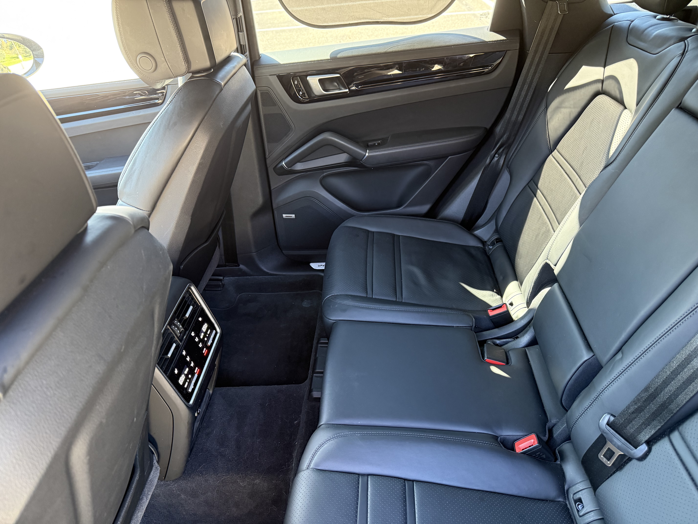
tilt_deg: -33.1
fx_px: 484
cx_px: 349
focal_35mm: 24
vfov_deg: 56.8
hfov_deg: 71.6
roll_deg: +3.8
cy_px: 262
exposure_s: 1/60
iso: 400
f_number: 1.78
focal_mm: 6.76
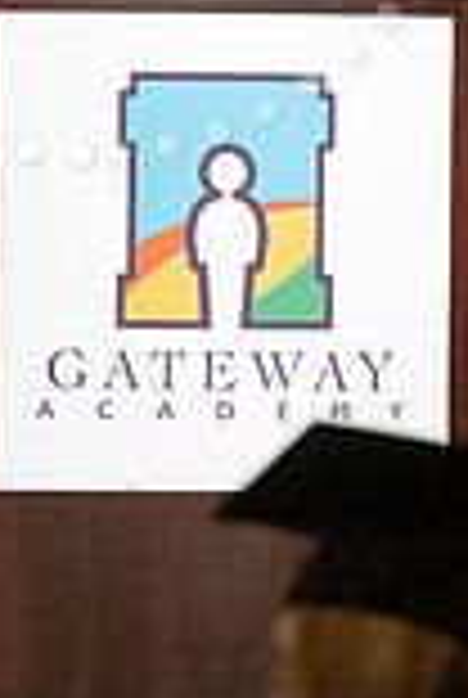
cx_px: 81
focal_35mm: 579
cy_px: -261
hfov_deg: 2.4
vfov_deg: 3.5
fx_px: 11240
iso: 6400
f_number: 8
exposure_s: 1/200
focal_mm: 200
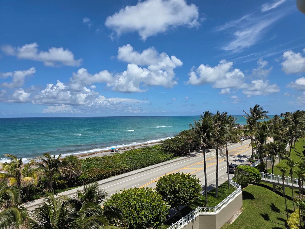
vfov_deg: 58.9
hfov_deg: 73.9
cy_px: 114
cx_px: 152
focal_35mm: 23
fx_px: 203
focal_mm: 6.3
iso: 64
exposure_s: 1/7944
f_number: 1.7
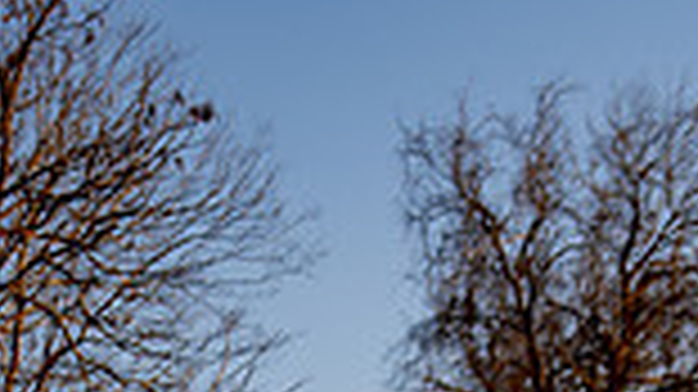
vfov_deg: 10.7
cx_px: 270
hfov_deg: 22.7
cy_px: 982
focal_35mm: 94
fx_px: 1739
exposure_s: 1/250
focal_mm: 31
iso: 100
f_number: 4
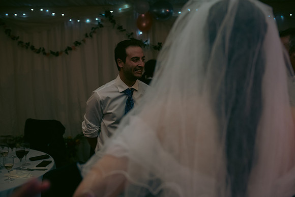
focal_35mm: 50
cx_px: 148
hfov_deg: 39.6
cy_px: 98
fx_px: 410
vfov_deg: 27.0
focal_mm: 50
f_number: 3.5
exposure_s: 1/160
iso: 800
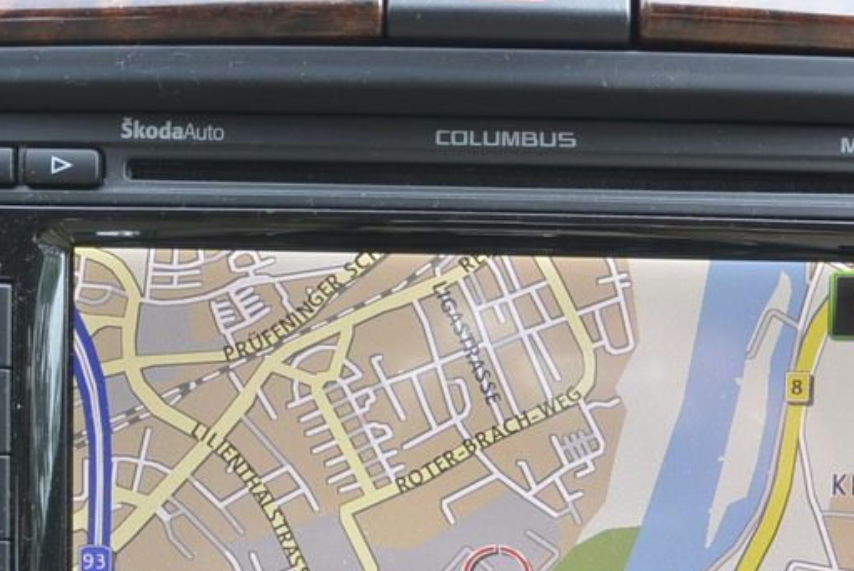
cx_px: 477
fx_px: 1282
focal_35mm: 54
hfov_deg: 36.8
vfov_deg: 24.3
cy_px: 525
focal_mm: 10
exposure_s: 1/125
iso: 200
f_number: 3.5
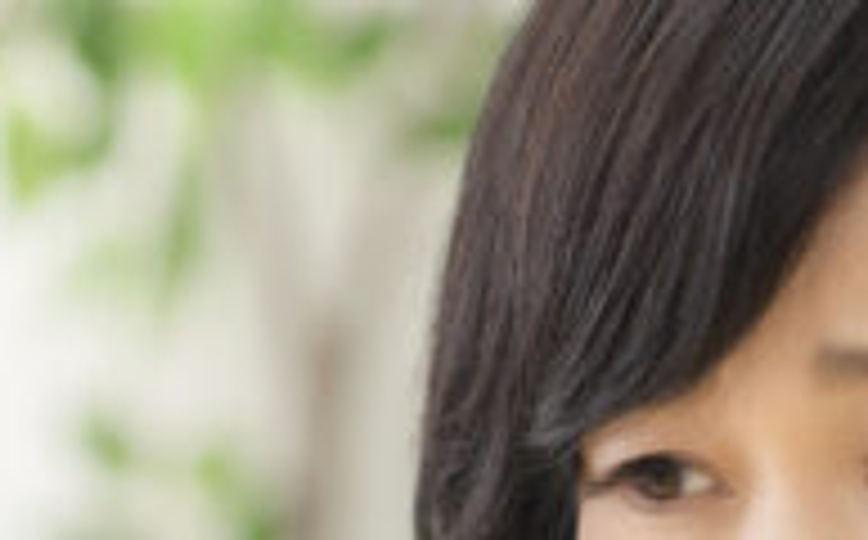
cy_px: 1138
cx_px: 801
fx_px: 10866
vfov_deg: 2.8
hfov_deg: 4.6
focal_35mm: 460
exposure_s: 1/100
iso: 125
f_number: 1.8
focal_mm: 85
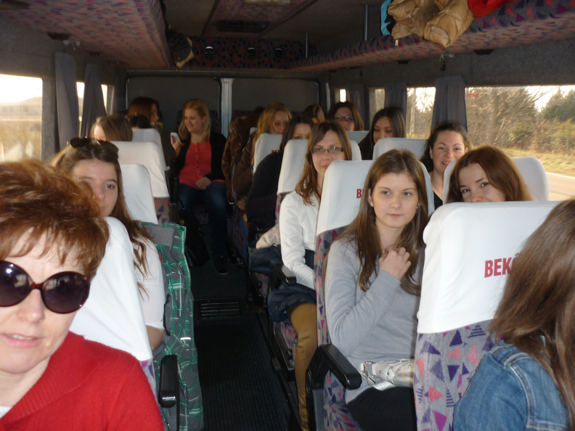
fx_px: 548
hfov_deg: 55.4
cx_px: 288
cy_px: 216
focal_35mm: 33
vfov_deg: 42.9
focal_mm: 5.5
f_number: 2.8
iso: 100
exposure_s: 1/60
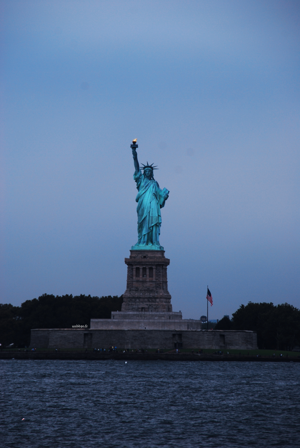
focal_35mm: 225
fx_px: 2804
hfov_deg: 6.1
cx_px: 150
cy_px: 224
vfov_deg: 9.1
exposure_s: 1/60
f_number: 6.3
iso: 100
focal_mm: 150
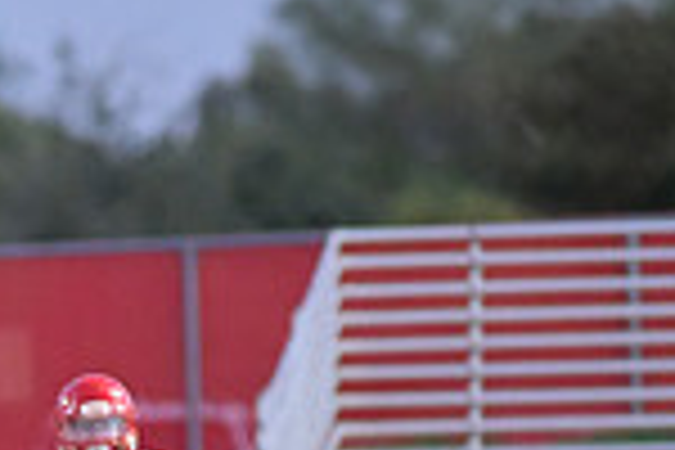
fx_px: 21805
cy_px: 817
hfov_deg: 1.8
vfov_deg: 1.2
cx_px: -189
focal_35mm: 1163
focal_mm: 300
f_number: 3.5
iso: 9000
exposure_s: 1/1250
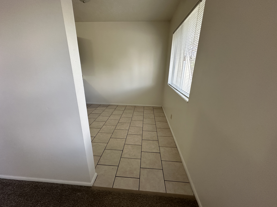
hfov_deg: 102.1
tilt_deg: -18.5
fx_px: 112
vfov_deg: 85.7
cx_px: 138
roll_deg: -1.3
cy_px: 104
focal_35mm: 14
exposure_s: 1/99
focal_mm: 2.22
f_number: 2.2
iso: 250
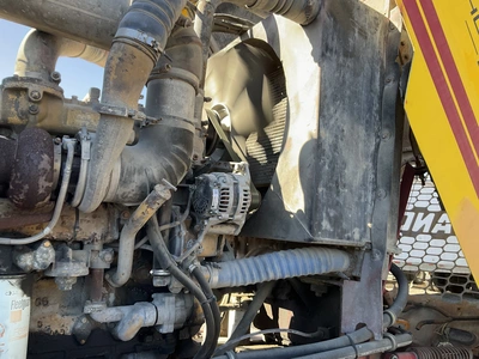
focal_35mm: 29
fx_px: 401
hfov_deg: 61.7
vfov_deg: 48.2
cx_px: 240
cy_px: 180
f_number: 1.8
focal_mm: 3
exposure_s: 1/231
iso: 20
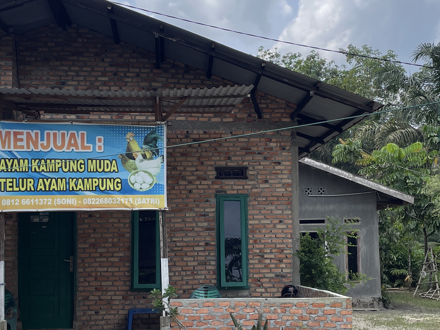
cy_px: 222
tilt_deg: +1.7
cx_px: 242
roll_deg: +1.4
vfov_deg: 25.9
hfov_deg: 34.3
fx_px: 712
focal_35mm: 56
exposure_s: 1/2451
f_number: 1.6
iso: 32
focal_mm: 4.2
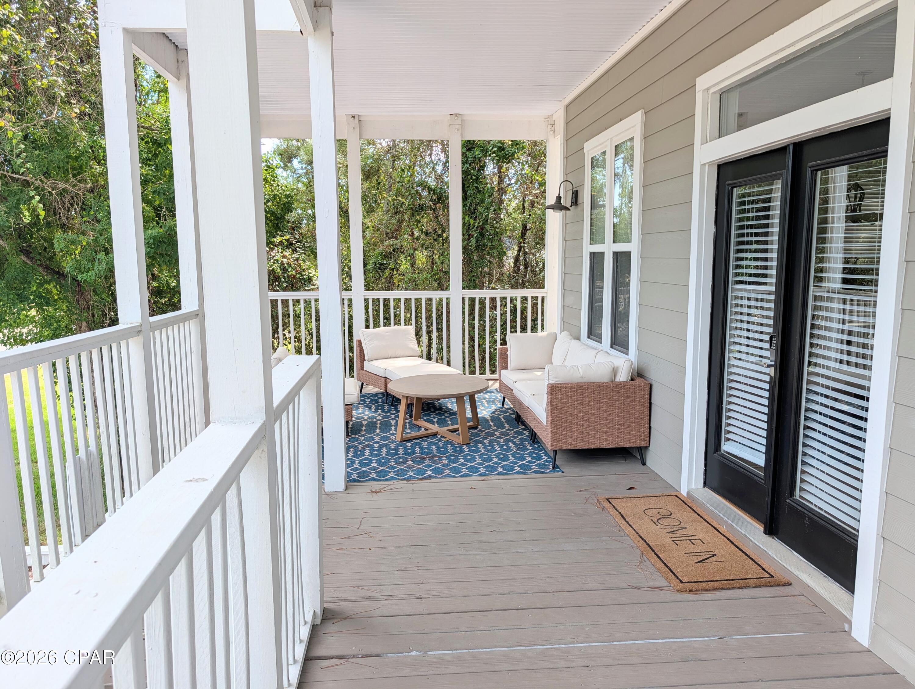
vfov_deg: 56.9
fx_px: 635
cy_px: 344
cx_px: 458
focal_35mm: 24
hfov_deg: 71.5
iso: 21
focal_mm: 6.9
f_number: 1.68
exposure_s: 1/317
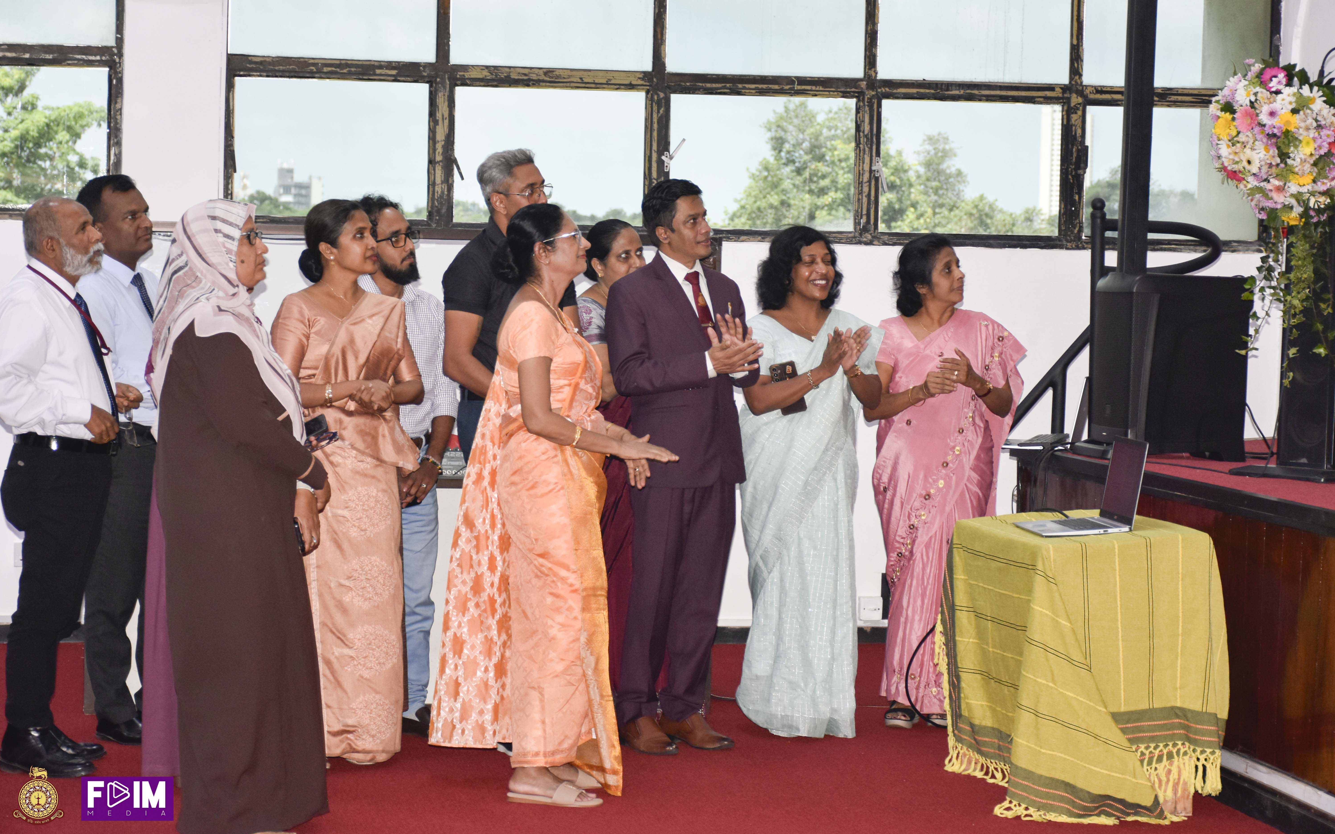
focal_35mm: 80
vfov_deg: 16.3
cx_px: 667
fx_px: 2911
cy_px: 389
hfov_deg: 25.8
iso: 900
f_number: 4.8
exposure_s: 1/60
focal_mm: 52
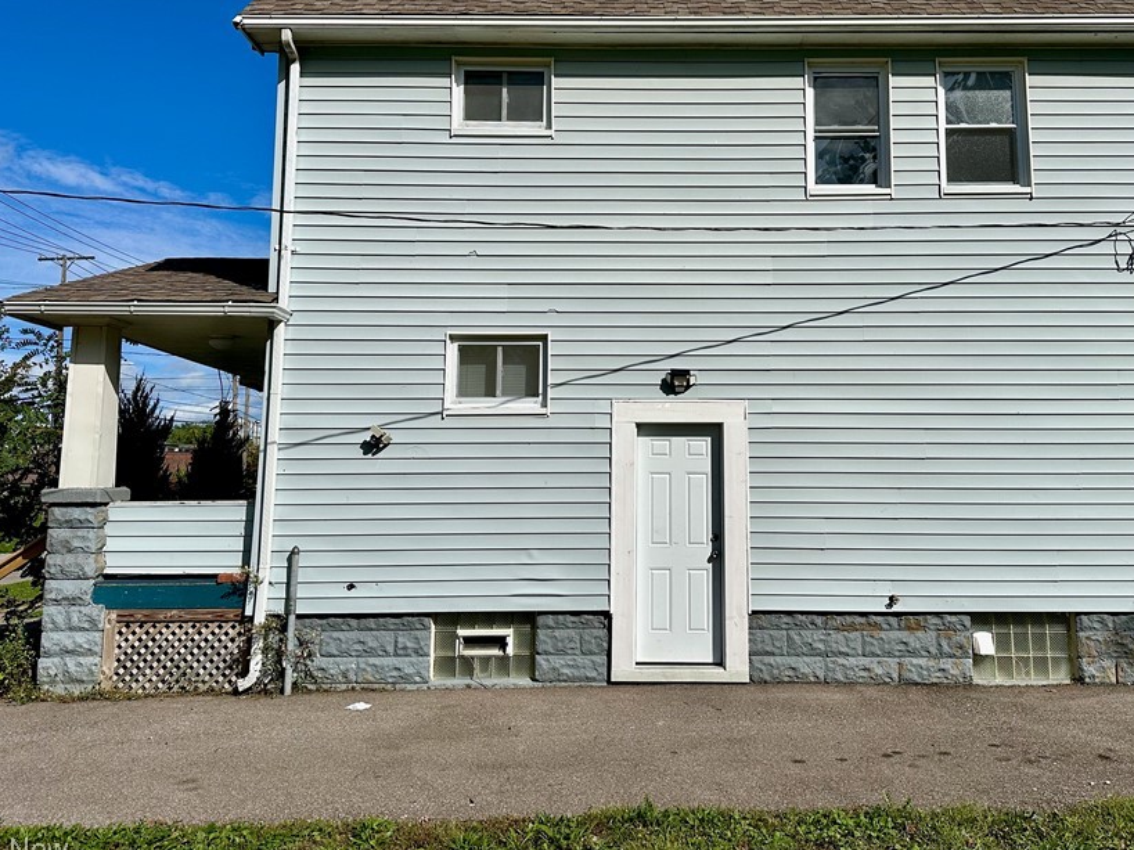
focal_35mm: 30
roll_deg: -0.3
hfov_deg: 59.8
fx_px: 983
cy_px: 349
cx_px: 641
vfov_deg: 46.6
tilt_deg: +9.1
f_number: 1.78
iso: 80
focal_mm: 6.86
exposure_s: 1/12048
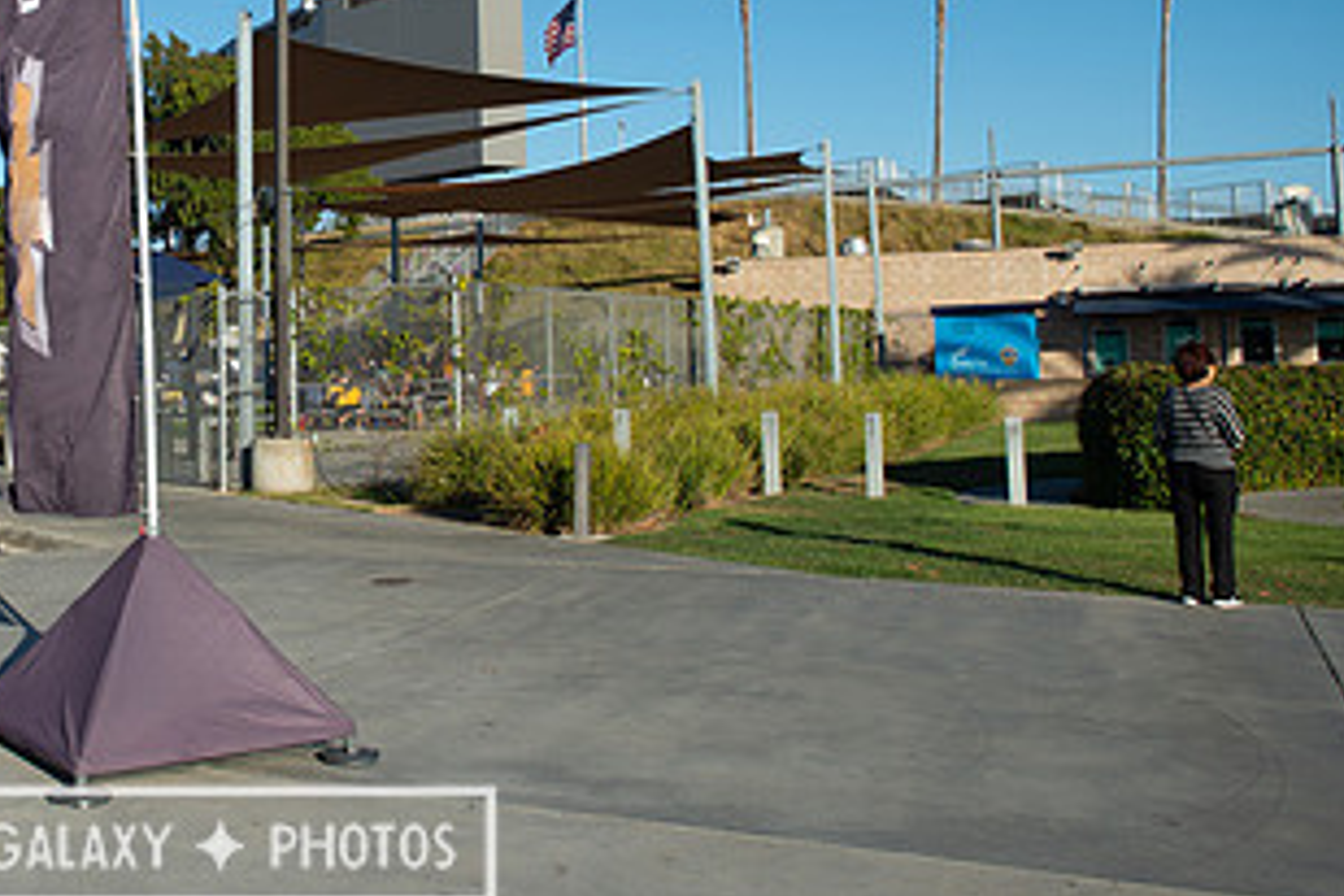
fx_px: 1680
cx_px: 187
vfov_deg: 29.3
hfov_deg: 40.9
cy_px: 194
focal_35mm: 45
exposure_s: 1/2500
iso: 200
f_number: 4
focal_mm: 24
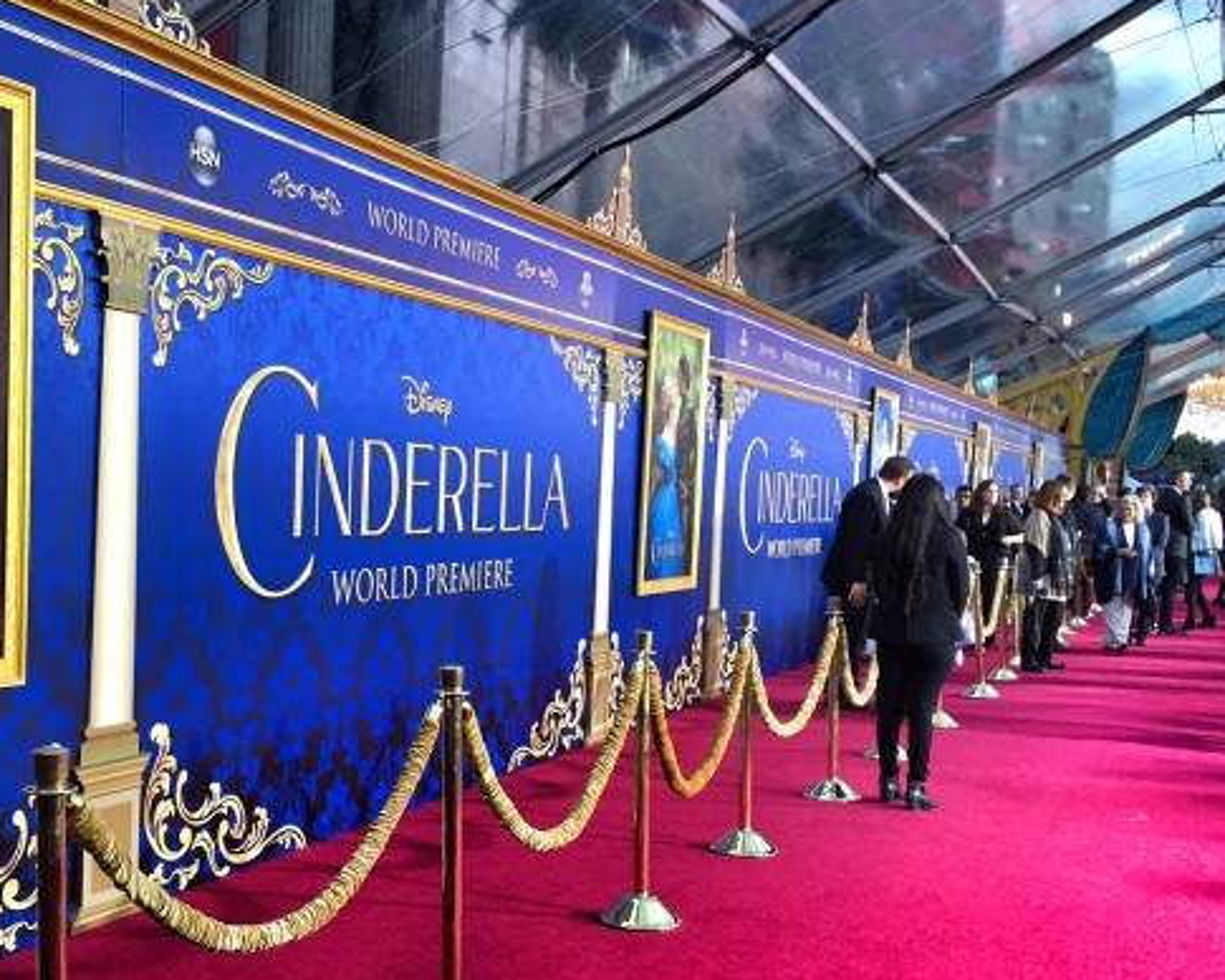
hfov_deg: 42.9
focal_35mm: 42
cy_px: 594
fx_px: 1523
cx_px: 359
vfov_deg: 35.5
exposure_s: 1/30
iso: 40
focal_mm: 4.15
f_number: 2.2
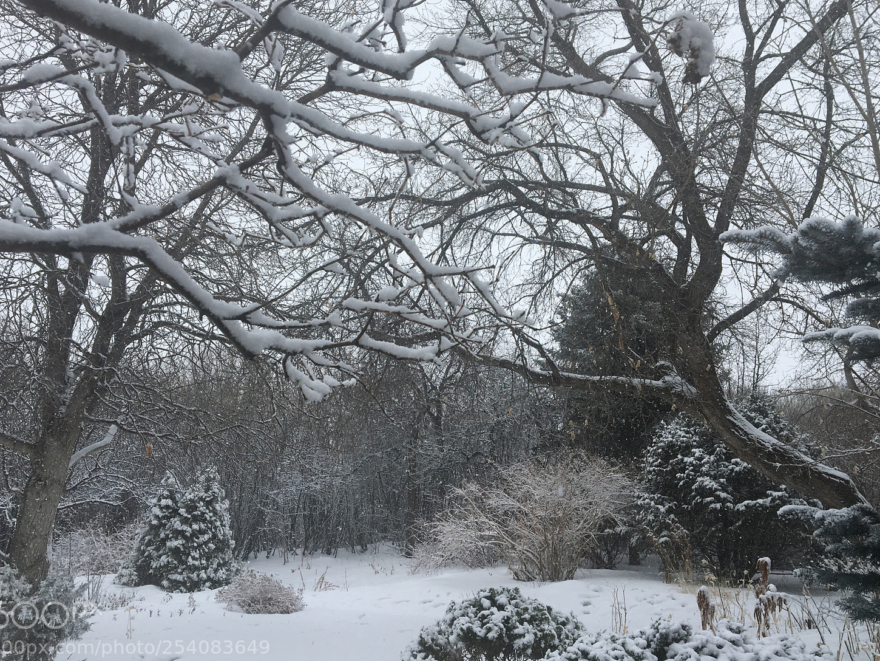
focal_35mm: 32
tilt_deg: +13.3
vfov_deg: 44.2
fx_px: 814
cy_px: 330
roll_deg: +0.1
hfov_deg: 56.8
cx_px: 438
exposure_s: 1/1166
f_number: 2.2
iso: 25
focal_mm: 4.15
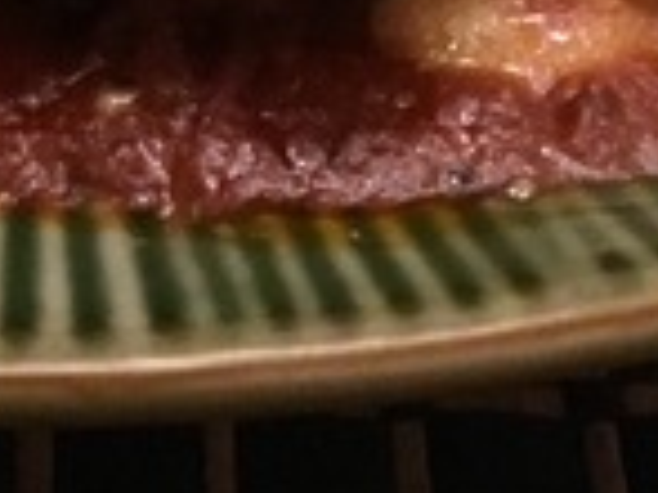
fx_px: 2773
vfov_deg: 9.5
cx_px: 45
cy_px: -471
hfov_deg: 13.4
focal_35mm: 146
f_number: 2.4
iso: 250
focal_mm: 3.3
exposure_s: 1/30
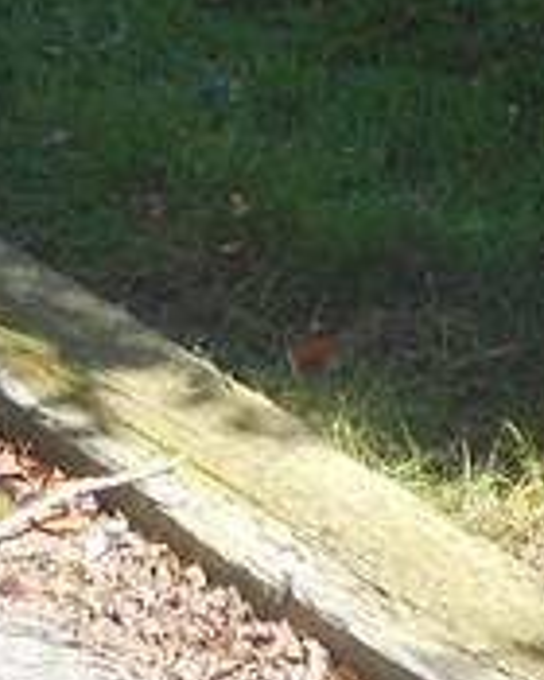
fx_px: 3804
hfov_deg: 8.1
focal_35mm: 189
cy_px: -661
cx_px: 602
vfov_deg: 9.6
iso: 80
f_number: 3.5
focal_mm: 6
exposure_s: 1/160
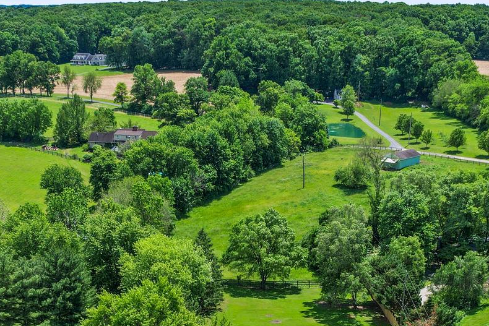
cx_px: 223
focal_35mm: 57
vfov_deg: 22.4
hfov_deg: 35.0
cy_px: 360
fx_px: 774
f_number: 2.8
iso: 100
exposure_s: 1/1000
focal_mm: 8.38
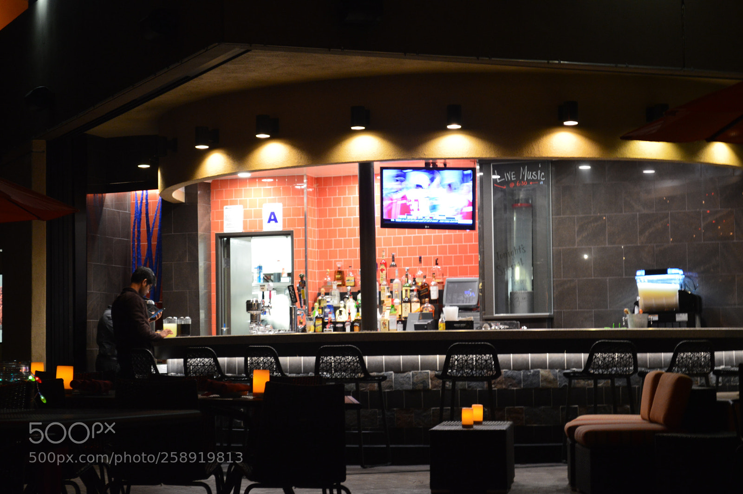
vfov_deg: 16.5
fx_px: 1701
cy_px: 247
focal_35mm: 82
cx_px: 372
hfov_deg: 24.6
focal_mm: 55
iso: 800
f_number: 5.6
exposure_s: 1/8
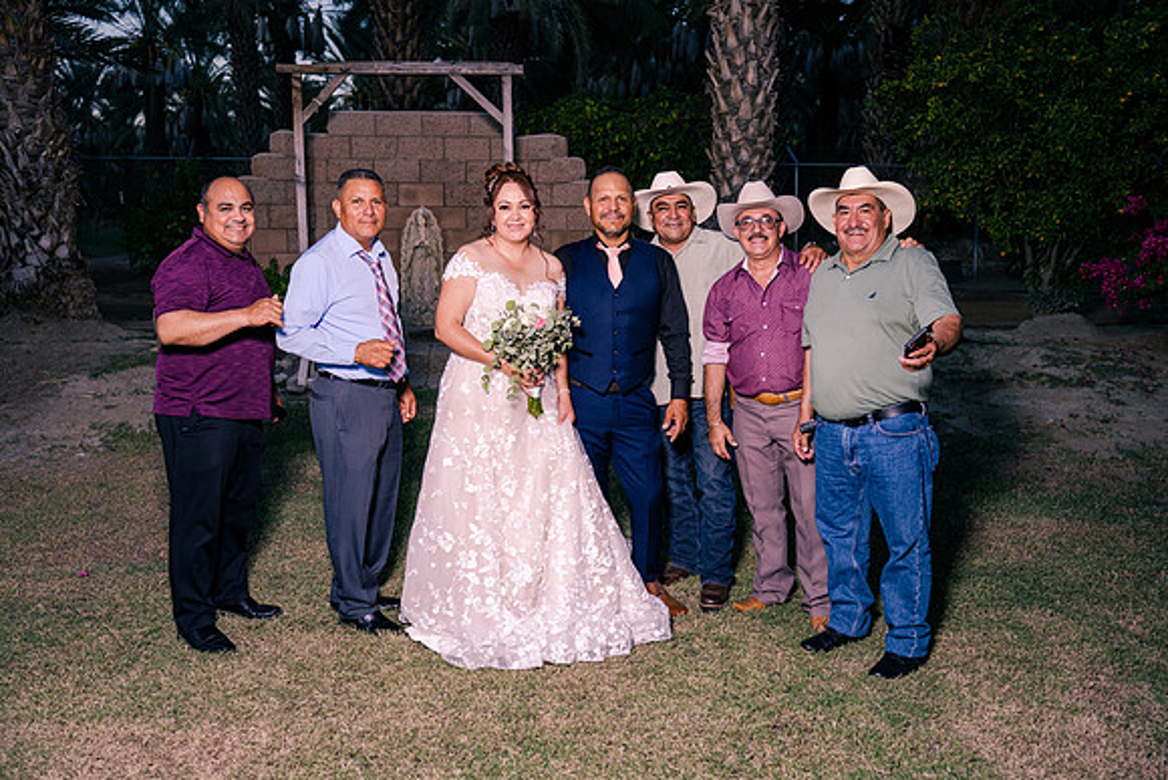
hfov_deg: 57.2
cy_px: 390
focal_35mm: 33
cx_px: 584
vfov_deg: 40.0
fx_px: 1071
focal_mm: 33
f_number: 4
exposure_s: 1/800
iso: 800
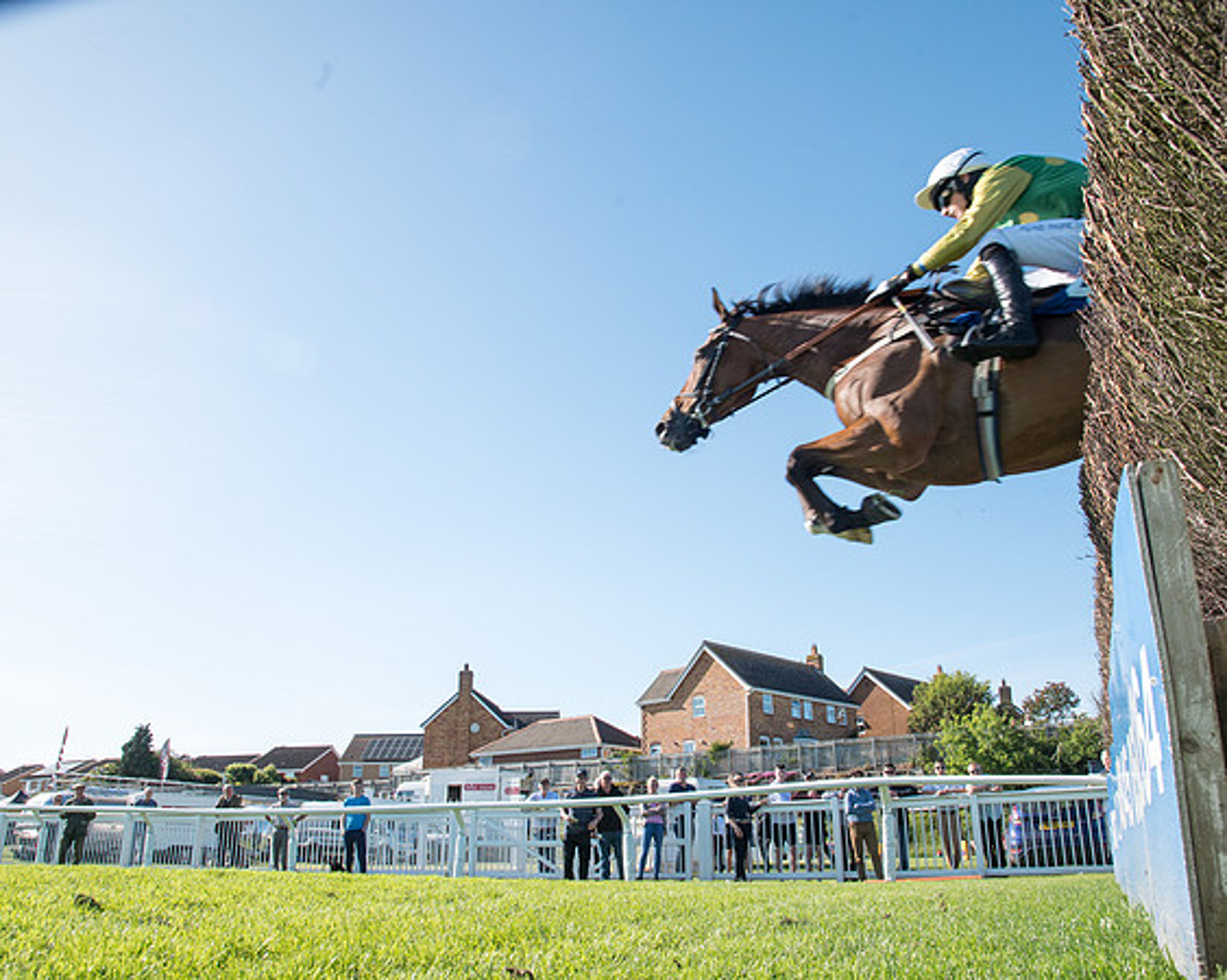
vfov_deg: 53.1
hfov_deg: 64.0
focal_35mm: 27
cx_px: 614
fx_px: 982
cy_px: 490
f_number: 8
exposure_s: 1/800
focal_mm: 24
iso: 500
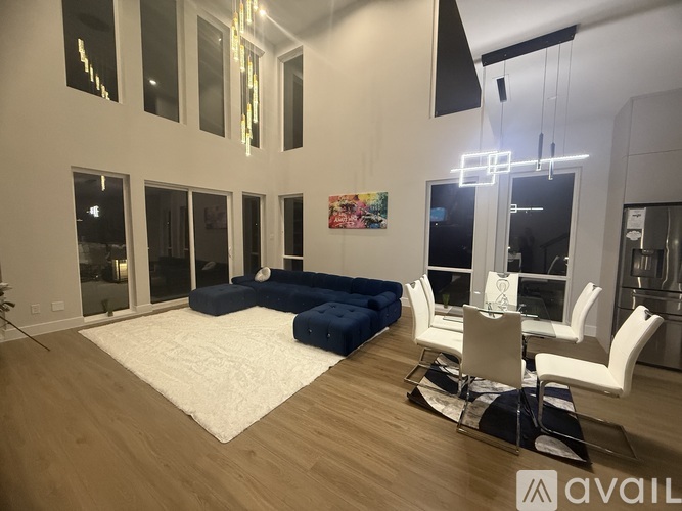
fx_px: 276
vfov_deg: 85.7
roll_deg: -0.2
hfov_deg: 102.1
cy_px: 256
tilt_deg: -4.7
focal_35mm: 14
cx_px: 341
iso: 500
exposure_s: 1/60
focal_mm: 2.22
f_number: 2.2
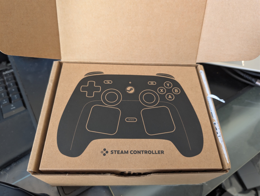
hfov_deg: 71.5
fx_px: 181
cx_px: 130
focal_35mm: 24
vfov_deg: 56.9
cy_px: 98
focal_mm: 6.9
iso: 352
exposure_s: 1/79.8
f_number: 1.68
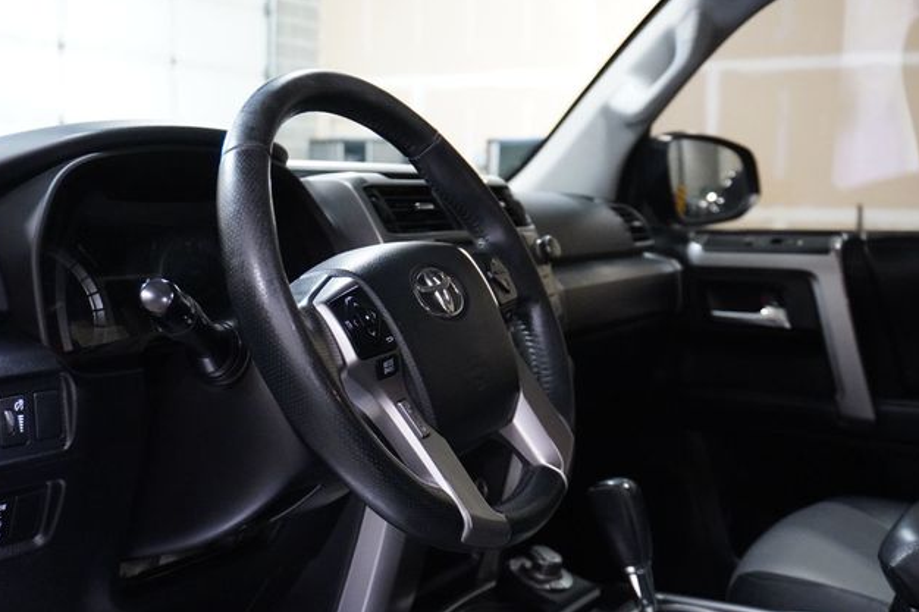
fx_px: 1174
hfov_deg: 42.8
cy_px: 304
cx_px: 455
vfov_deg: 29.2
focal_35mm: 46
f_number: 5
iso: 6400
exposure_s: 1/40
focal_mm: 30
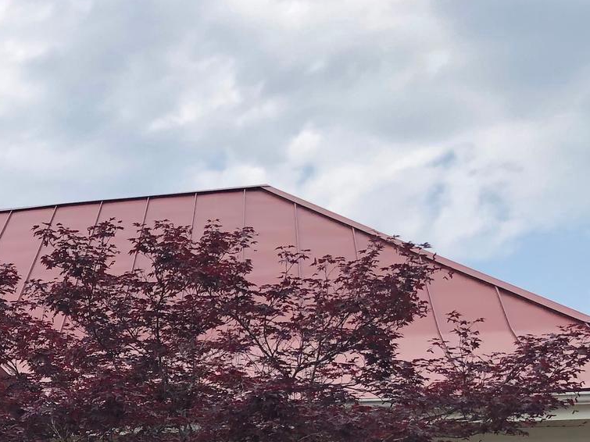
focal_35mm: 76
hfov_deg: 23.3
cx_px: -134
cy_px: 579
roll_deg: -0.9
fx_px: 1295
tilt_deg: +1.8
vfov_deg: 18.1
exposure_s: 1/889
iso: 20
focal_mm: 3.99
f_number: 1.8
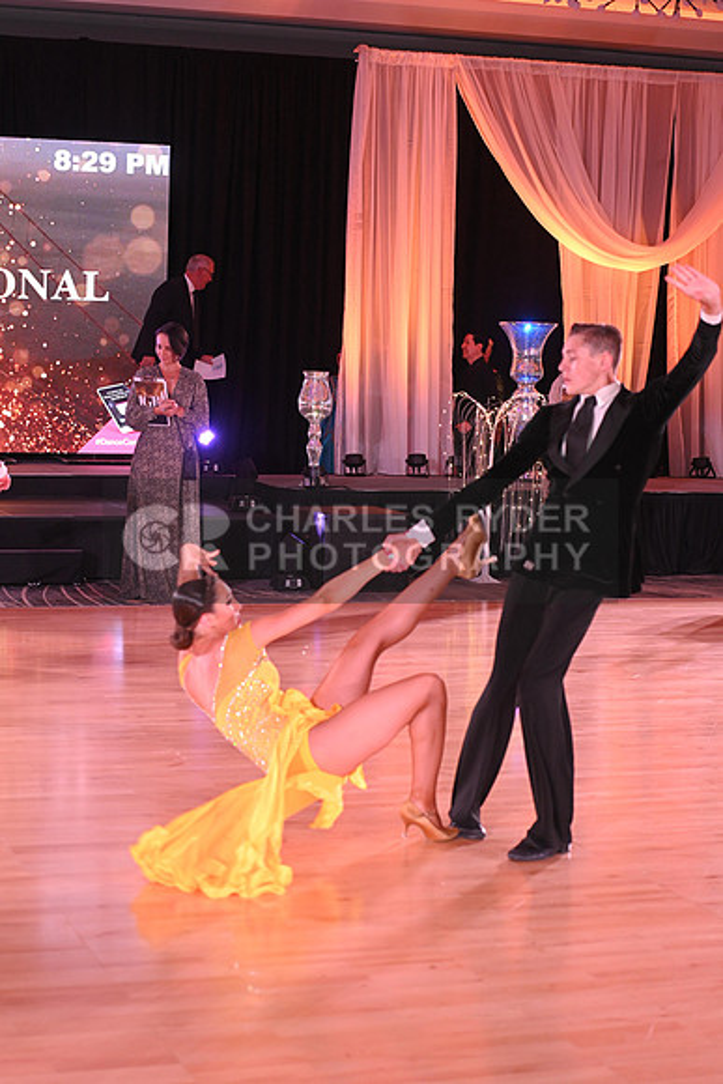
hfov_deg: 19.5
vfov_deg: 28.8
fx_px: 2107
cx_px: 362
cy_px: 542
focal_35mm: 70
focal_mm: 70
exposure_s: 1/200
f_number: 5
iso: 2000
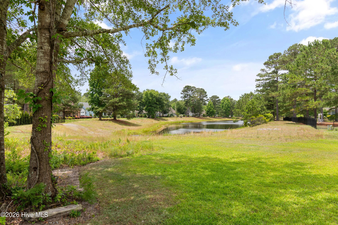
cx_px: 169
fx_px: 235
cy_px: 112
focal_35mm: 25
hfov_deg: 71.5
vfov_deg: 51.3
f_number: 6.3
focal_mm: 17
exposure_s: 1/160
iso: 100
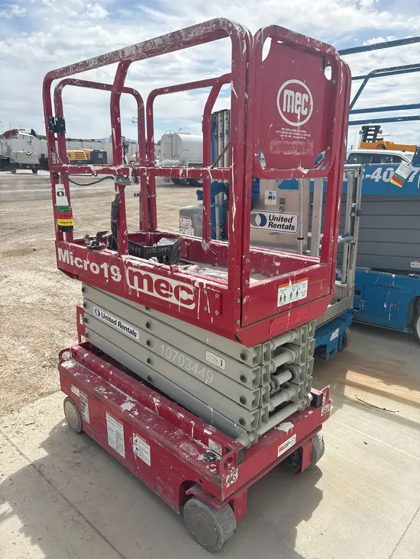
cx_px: 210
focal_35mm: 26
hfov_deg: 53.1
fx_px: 420
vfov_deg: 67.3
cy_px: 280
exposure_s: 1/4065
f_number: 1.6
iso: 50
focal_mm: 5.96
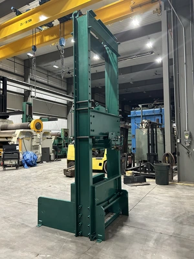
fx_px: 194
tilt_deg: +4.1
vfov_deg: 67.3
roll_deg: +1.0
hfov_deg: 53.1
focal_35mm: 26
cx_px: 97
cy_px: 130
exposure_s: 1/60
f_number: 1.5
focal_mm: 5.7
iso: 400
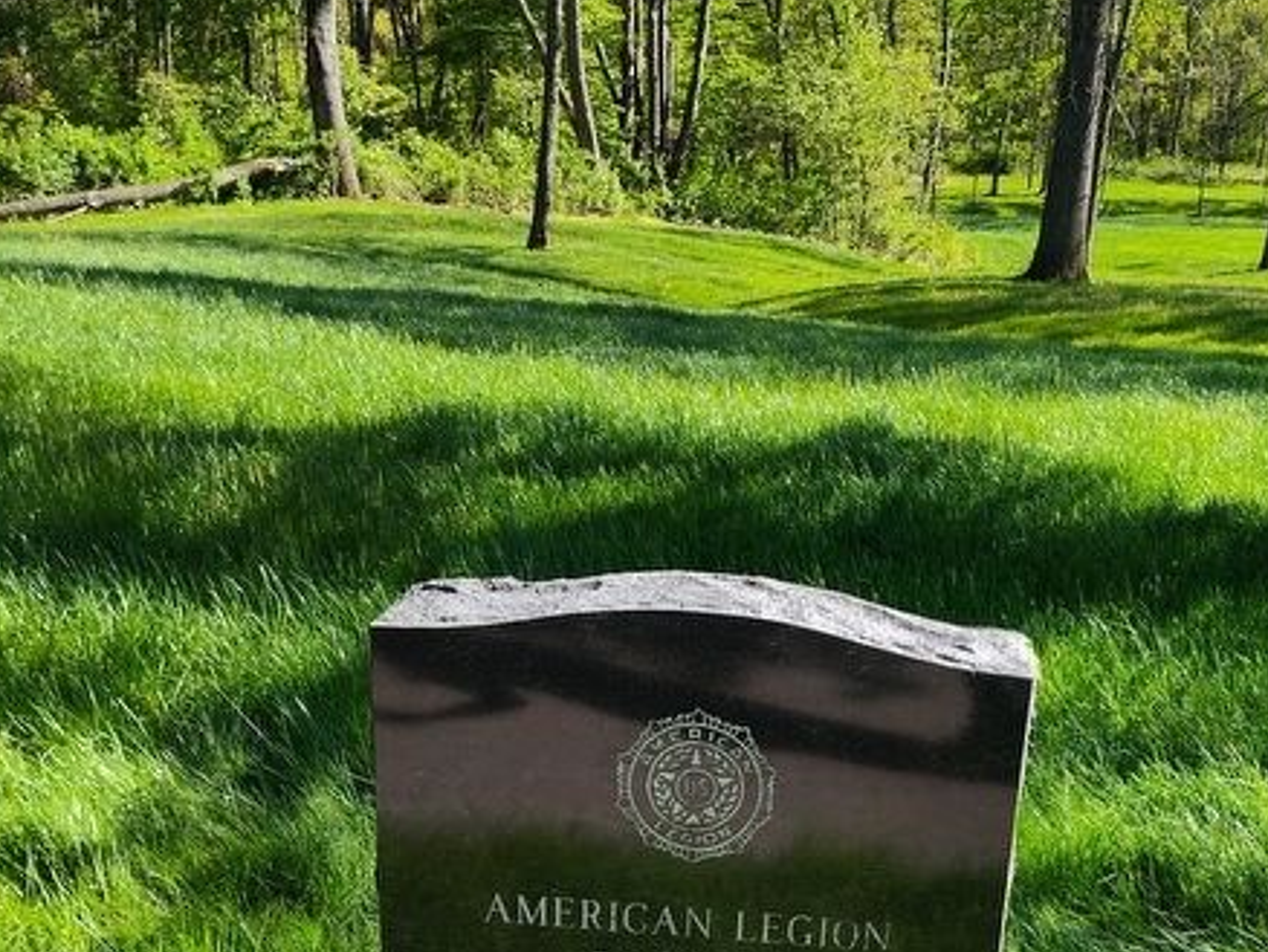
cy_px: 822
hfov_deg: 44.2
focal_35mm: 42
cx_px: 840
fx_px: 1539
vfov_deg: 32.9
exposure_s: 1/417
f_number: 1.8
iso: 100
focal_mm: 5.56
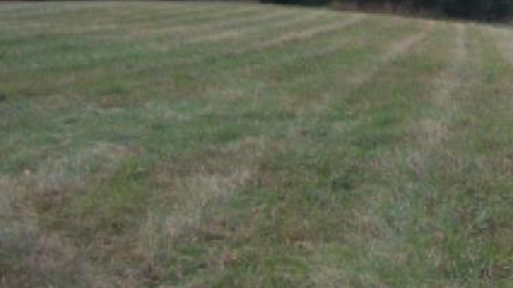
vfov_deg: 11.2
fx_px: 1455
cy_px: -23
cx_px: 677
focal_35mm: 107
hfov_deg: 18.5
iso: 64
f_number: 2.8
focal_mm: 5.85
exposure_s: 1/100
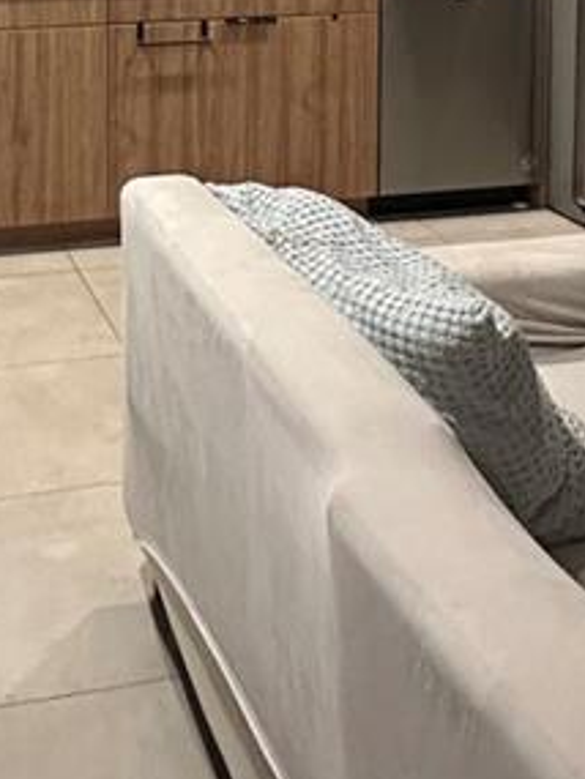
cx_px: 120
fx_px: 1328
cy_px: -142
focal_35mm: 59
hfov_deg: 24.5
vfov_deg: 28.6
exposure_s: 1/60
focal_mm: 2.22
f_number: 2.2
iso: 800
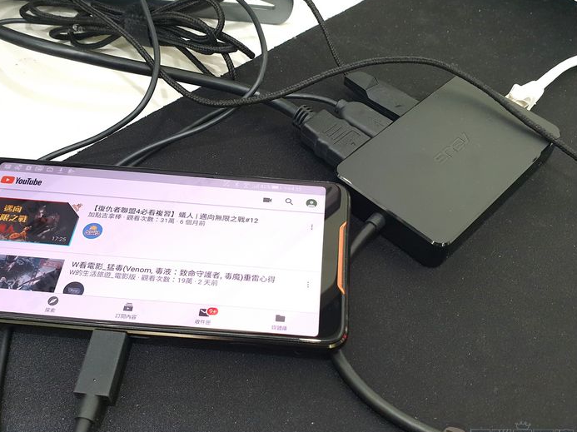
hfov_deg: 59.7
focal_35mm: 30
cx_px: 246
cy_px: 214
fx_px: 500
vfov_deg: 46.8
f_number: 2.4
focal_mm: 4.3
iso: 320
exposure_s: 1/20
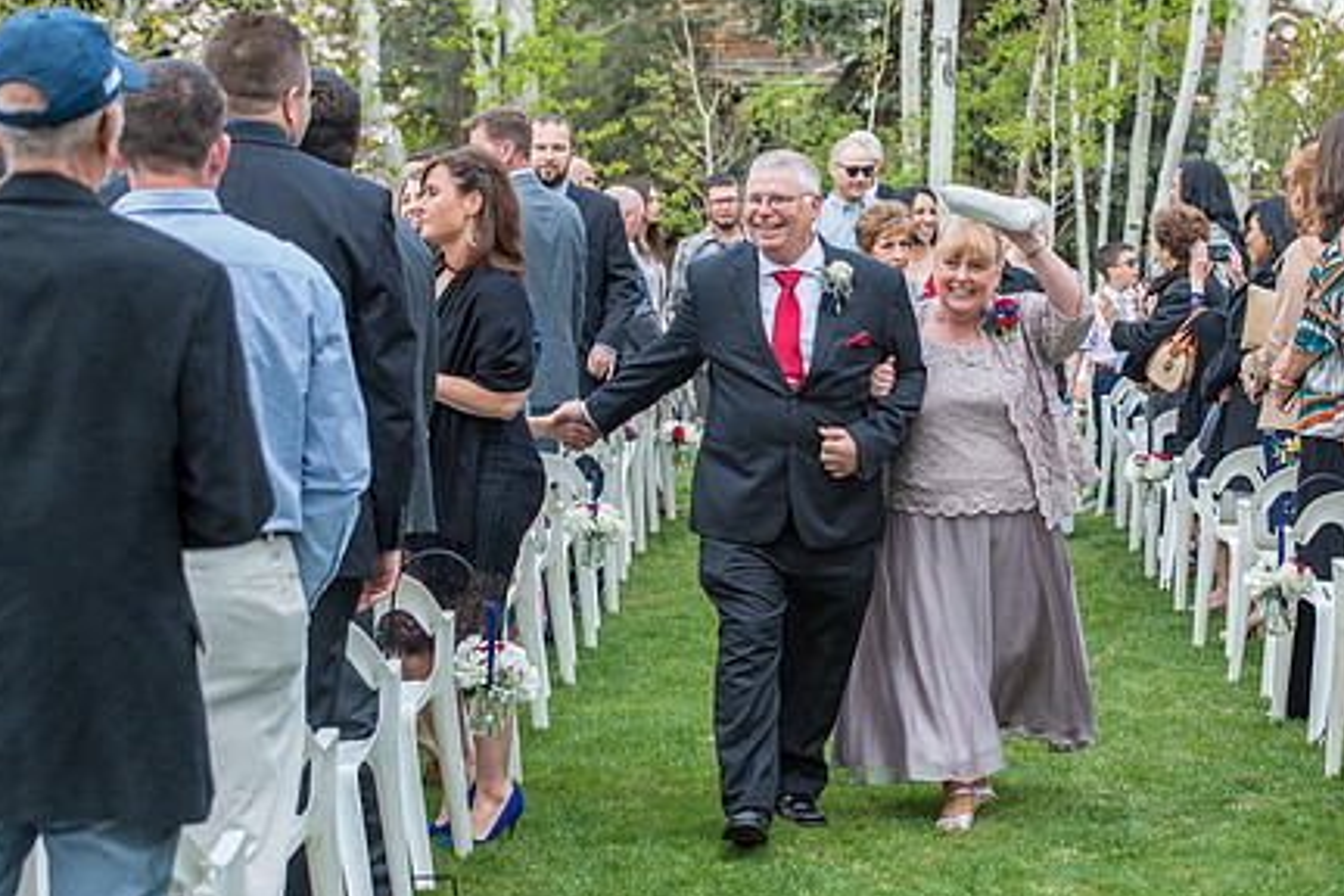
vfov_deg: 14.6
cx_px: 880
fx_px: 3509
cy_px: 422
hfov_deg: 21.6
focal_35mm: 94
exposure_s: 1/200
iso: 400
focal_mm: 70
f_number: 5
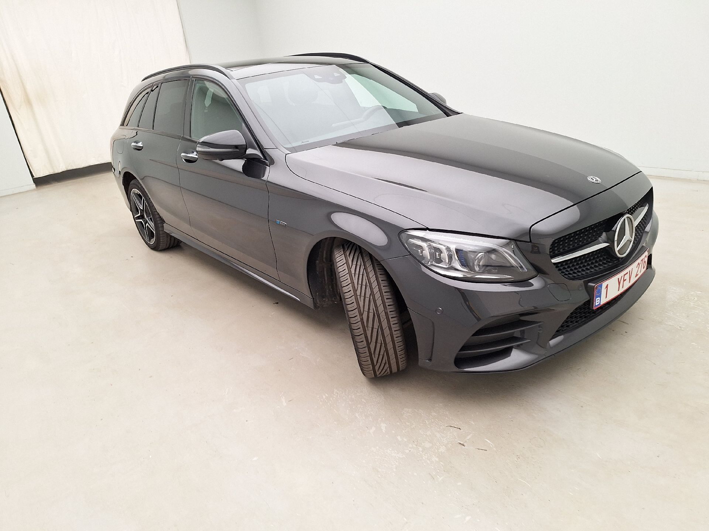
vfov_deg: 58.9
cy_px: 266
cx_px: 354
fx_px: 471
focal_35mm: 23
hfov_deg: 73.9
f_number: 1.8
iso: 64
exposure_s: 1/100
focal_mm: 5.54
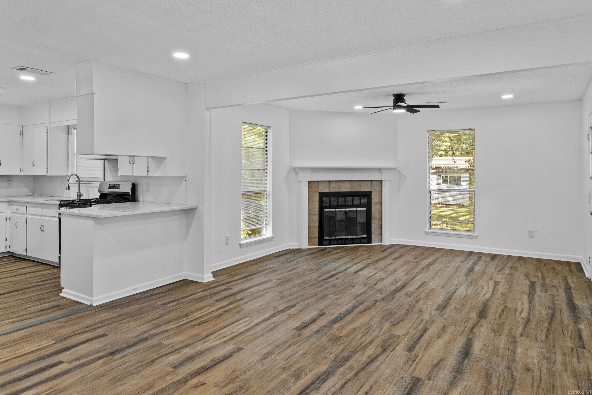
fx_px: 378
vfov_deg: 55.1
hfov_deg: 76.1
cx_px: 296
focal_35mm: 23
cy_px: 198
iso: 800
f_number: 8
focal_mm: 15.1
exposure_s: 1/6
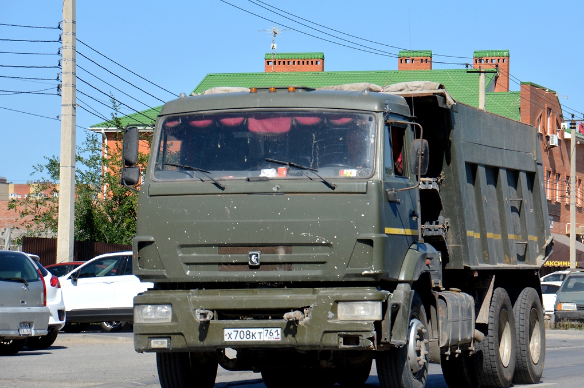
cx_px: 322
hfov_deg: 12.9
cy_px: 190
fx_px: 2578
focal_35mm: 159
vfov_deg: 8.6
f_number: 7.1
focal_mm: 90
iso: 400
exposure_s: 1/2000
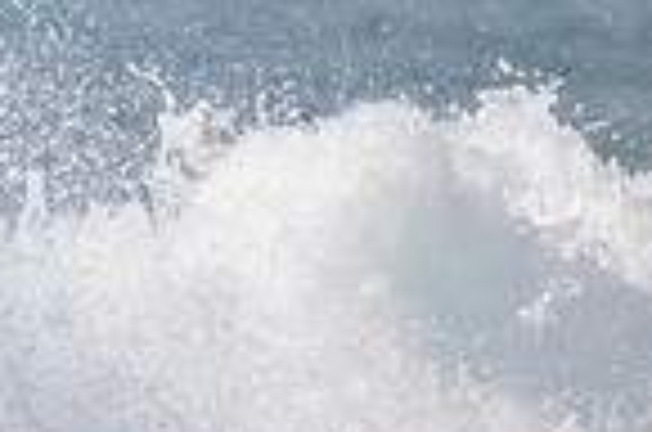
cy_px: 70
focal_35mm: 3211
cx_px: -639
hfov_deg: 0.6
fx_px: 58027
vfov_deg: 0.4
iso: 900
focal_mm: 800
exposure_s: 1/1600
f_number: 11
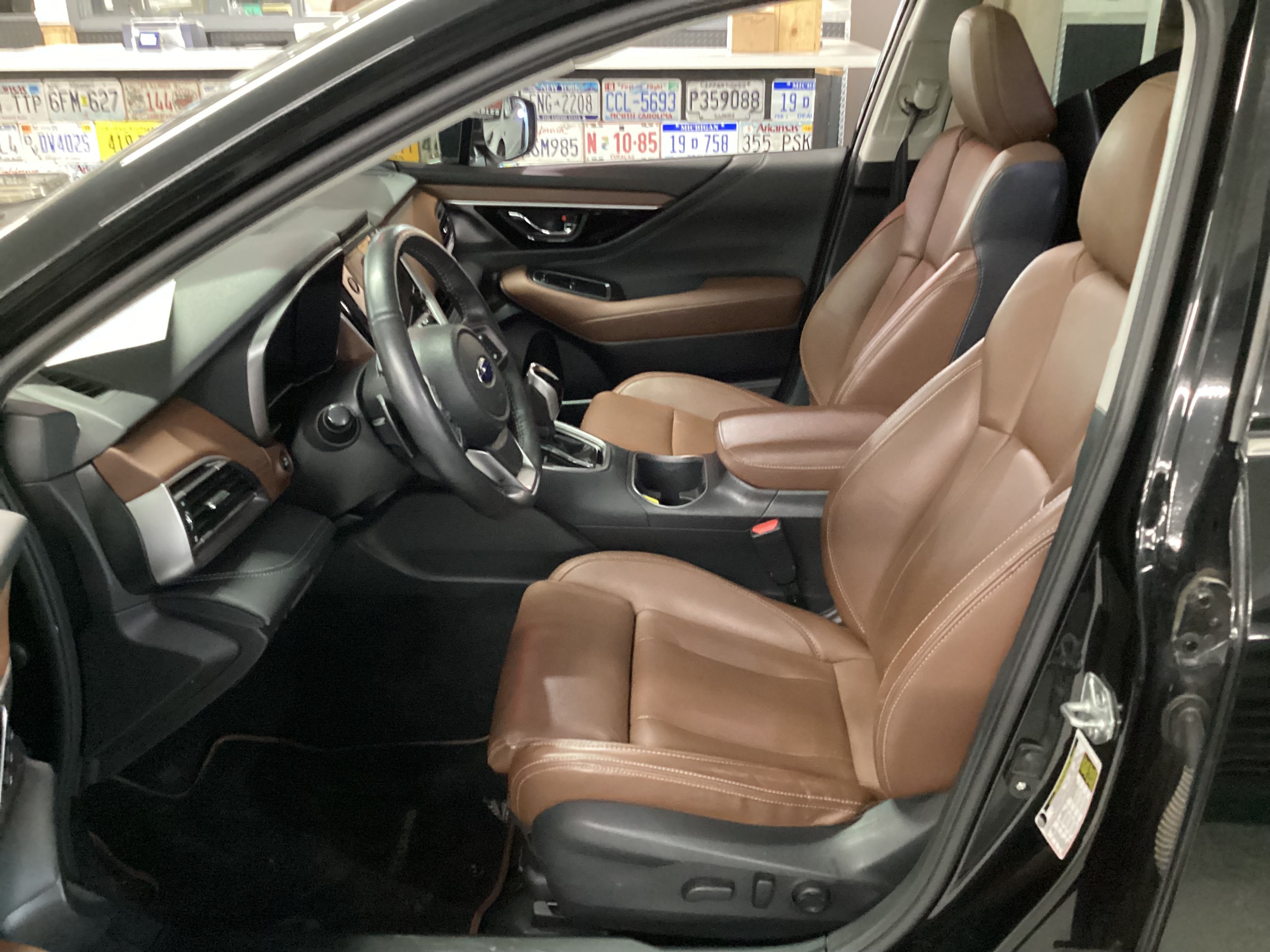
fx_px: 1137
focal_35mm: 31
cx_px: 635
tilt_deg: -27.0
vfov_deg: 45.4
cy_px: 476
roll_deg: +0.2
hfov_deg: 58.4
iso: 640
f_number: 2.4
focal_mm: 3.3
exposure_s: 1/17
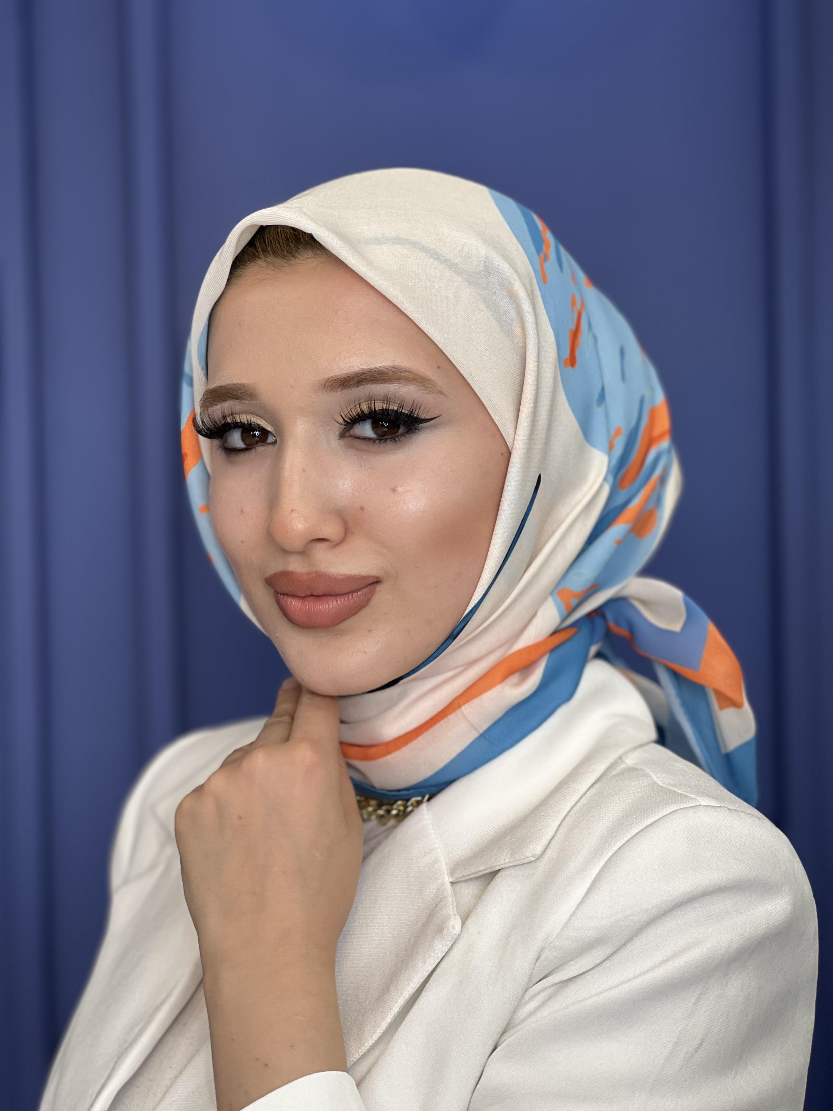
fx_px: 2471
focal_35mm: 77
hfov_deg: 19.1
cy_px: 556
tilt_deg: -1.7
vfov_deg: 25.3
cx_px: 416
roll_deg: +1.4
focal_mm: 9
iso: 80
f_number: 2.8
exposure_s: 1/100
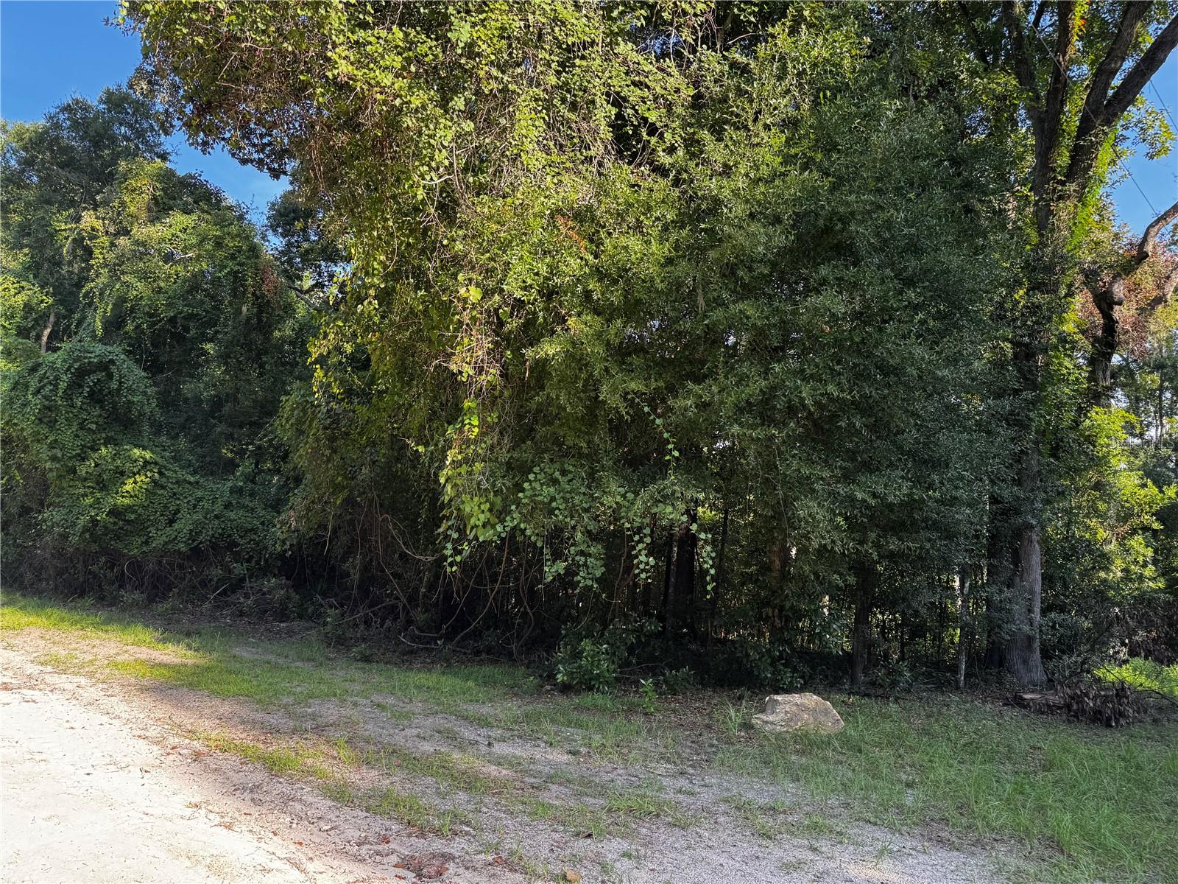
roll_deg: -7.8
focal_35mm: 24
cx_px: 589
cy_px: 442
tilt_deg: +10.6
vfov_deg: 56.8
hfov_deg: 71.6
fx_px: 817
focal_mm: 6.76
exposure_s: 1/214
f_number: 1.78
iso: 64
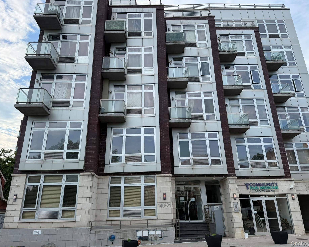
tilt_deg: +21.7
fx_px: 238
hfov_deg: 66.0
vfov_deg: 54.9
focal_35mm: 26
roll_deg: +0.9
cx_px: 153
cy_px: 119
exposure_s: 1/1949
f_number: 1.78
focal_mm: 6.76
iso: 100
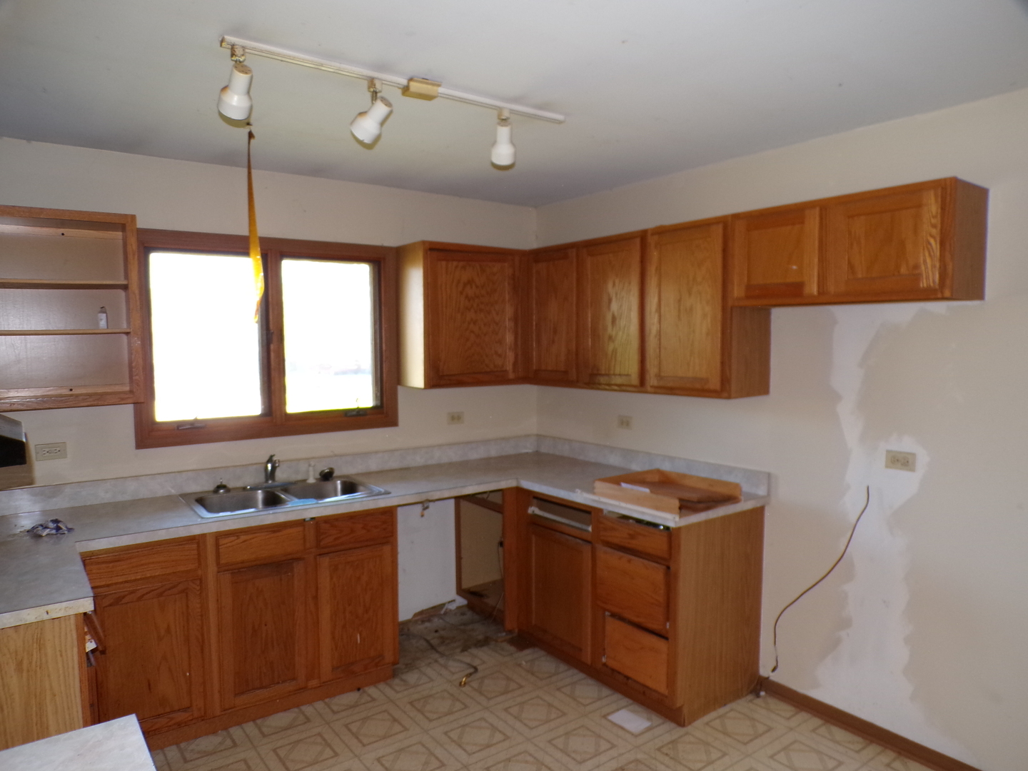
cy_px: 386
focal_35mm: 24
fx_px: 713
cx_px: 514
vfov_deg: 56.8
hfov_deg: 71.6
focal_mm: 4.3
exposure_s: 1/25
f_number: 3
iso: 200
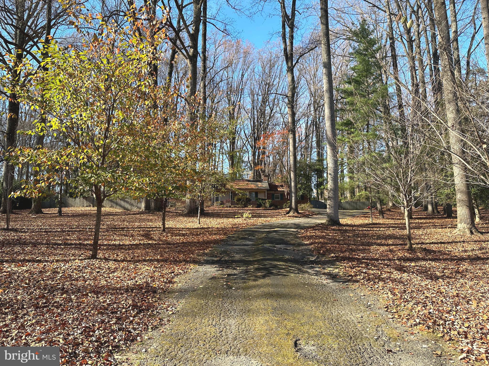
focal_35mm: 24
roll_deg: -0.3
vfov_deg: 56.8
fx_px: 339
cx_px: 244
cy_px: 183
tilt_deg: +6.8
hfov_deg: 71.6
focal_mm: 6.86
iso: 80
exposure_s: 1/1072
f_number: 1.78
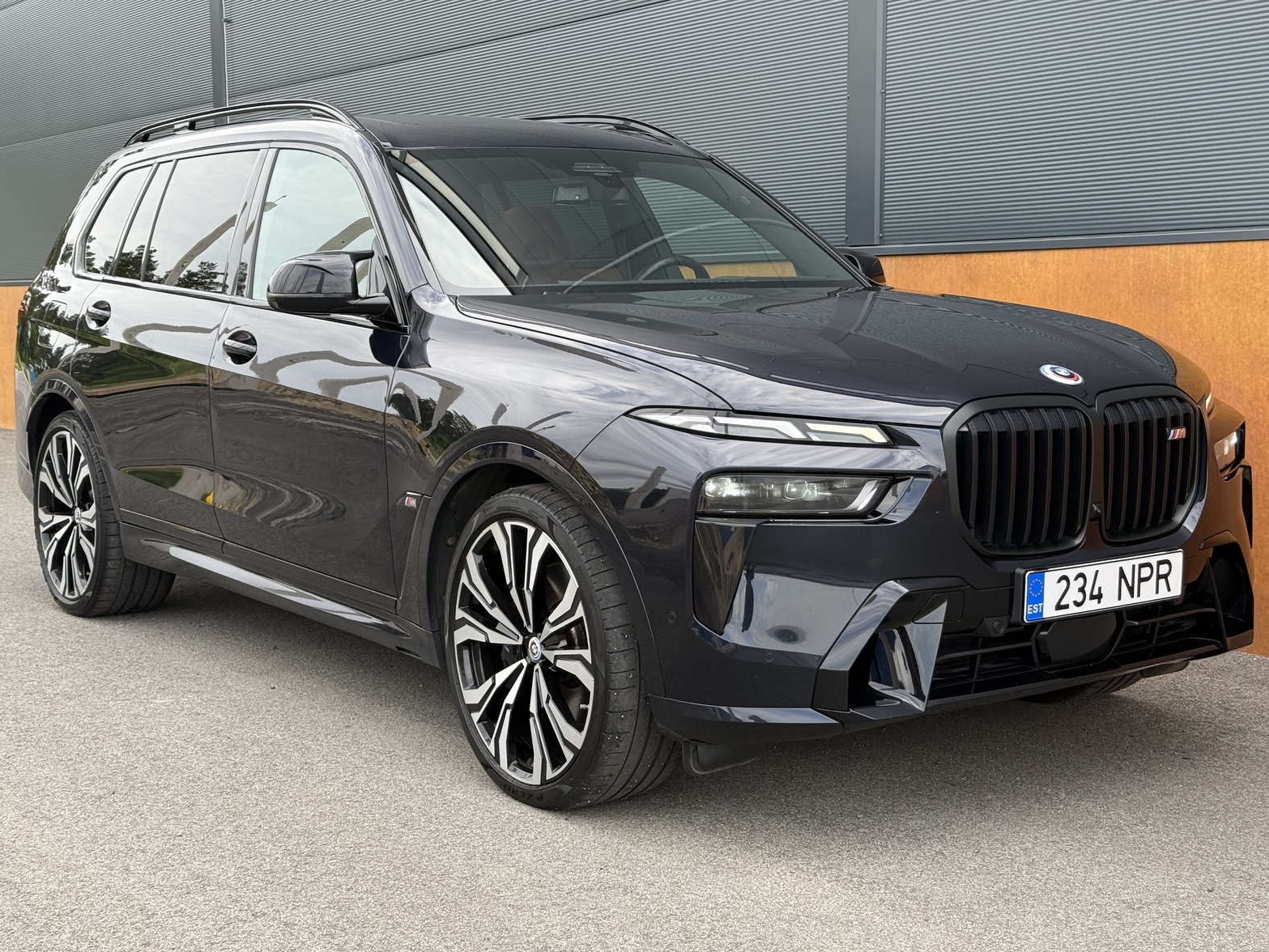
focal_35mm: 49
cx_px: 633
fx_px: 1797
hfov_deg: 38.9
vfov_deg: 29.7
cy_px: 478
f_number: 1.78
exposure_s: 1/917
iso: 100
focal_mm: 6.76
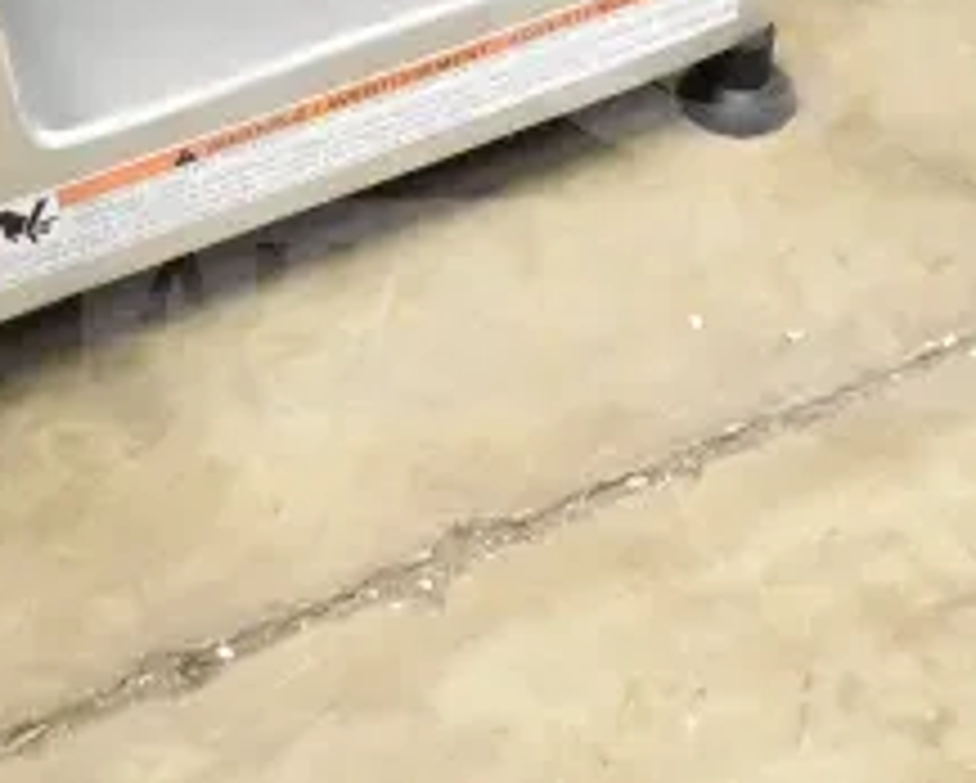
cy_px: 56
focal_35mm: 87
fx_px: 2515
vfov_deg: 17.4
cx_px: 585
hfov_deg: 21.9
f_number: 3.8
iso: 2800
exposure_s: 1/30
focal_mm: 22
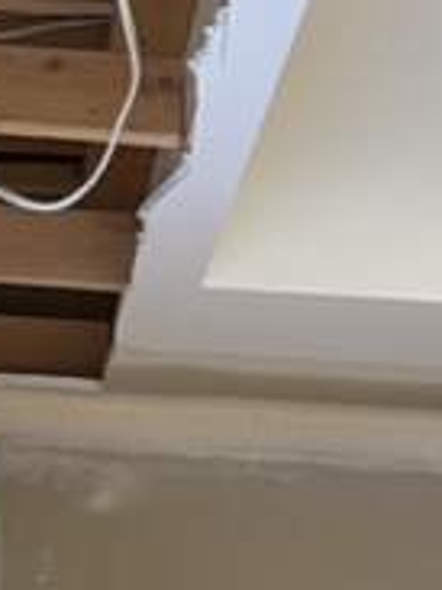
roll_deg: -3.7
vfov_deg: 11.5
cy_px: -851
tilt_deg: +37.8
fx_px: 2386
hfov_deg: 10.3
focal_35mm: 140
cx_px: -147
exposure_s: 1/60
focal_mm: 5.1
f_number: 1.6
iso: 200
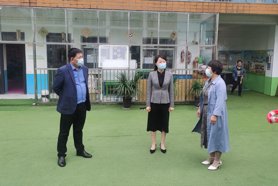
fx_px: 224
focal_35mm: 29
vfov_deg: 44.8
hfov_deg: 63.6
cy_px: 78
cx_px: 143
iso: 50
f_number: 1.8
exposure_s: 1/294
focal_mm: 5.58
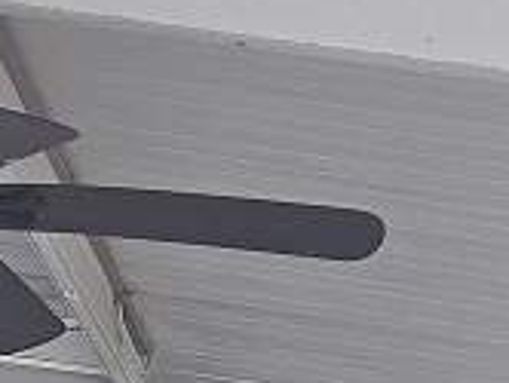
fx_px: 2194
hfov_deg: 12.9
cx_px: -123
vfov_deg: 9.2
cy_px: 852
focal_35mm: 149
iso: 32
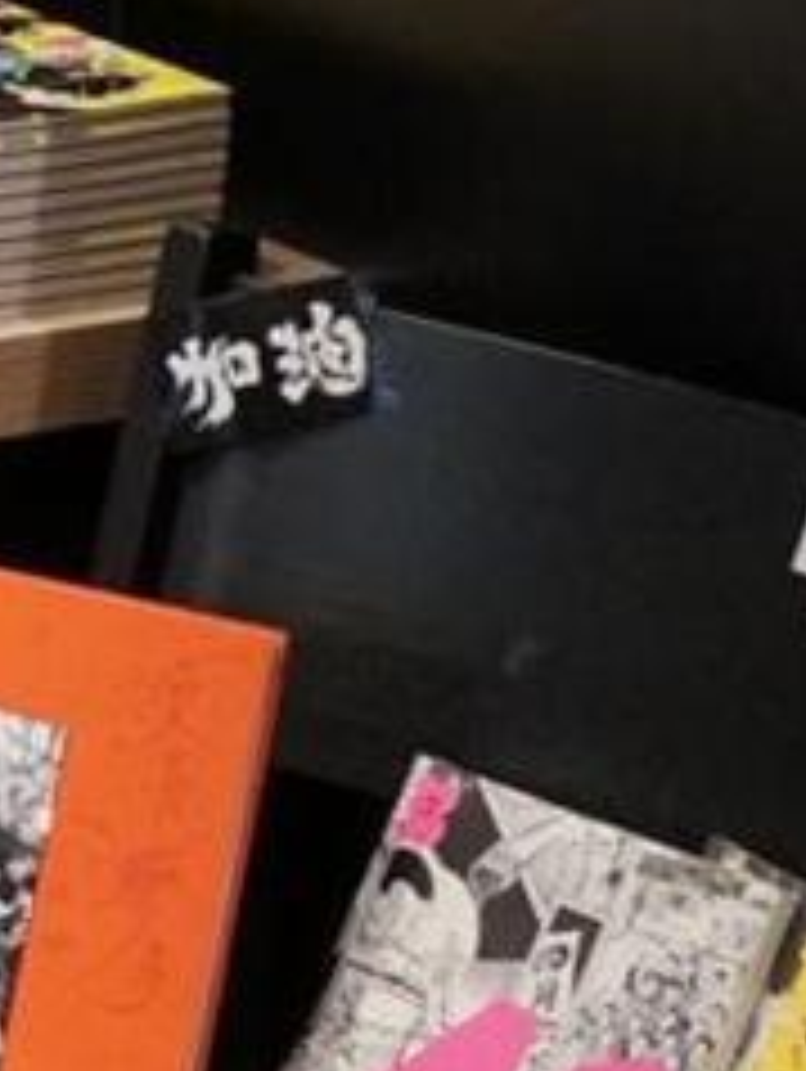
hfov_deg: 7.0
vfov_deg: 9.8
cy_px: -450
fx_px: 6074
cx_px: -1445
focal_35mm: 196
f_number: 4
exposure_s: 1/160
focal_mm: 18
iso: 1250
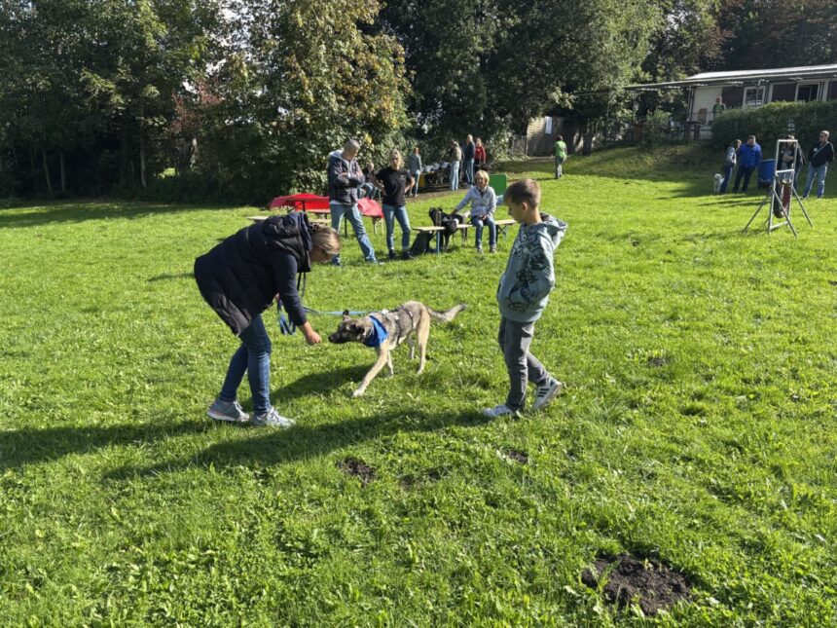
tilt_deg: -11.6
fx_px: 629
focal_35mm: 26
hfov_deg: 67.3
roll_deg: -2.1
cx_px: 418
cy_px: 314
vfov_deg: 53.1
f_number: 1.6
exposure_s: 1/1164
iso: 50
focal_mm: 5.96
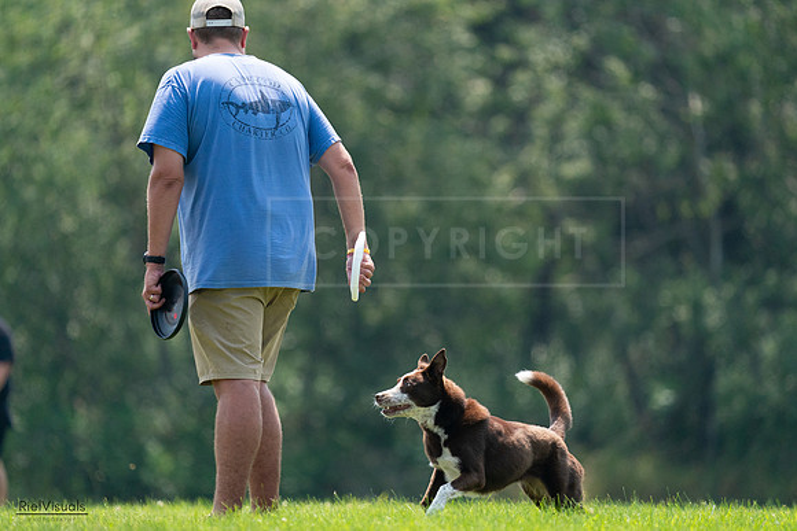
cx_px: 398
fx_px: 10983
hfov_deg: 4.2
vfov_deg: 2.8
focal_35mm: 496
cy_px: 266
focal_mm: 496
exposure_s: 1/4000
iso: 2500
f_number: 6.3
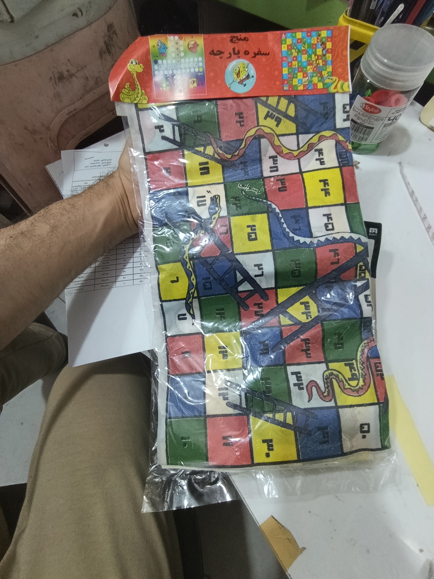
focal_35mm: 15
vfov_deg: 98.2
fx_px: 251
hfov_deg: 81.7
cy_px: 290
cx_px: 217
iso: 447
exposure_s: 1/50
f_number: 2.2
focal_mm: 1.65
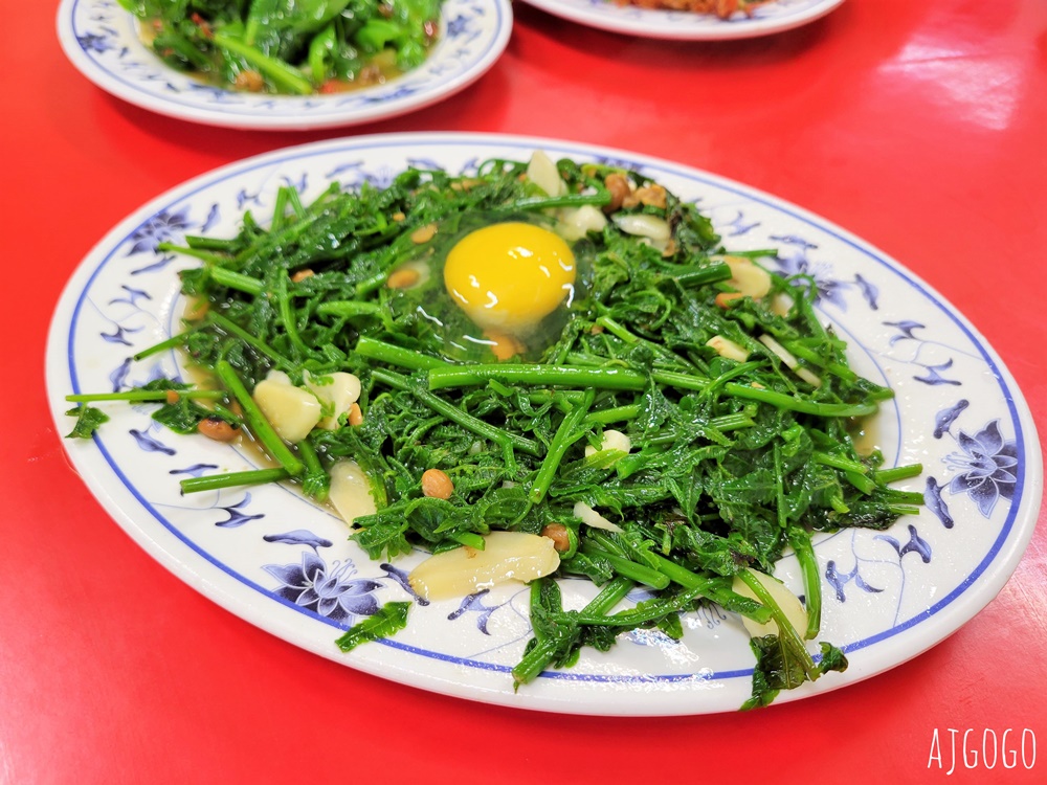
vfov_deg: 53.1
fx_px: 786
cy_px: 392
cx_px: 524
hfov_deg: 67.3
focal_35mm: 26
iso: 200
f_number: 1.8
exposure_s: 1/59
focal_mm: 5.4
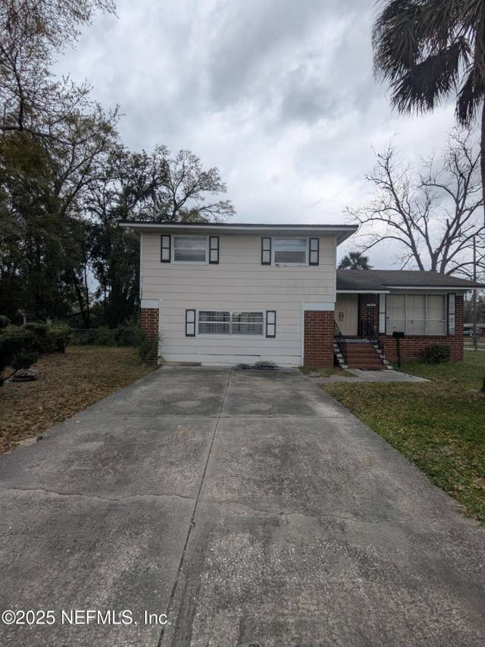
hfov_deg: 78.1
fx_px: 299
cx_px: 242
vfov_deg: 94.5
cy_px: 324
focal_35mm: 16
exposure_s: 1/1148
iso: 51
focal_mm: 2.35
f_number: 2.2
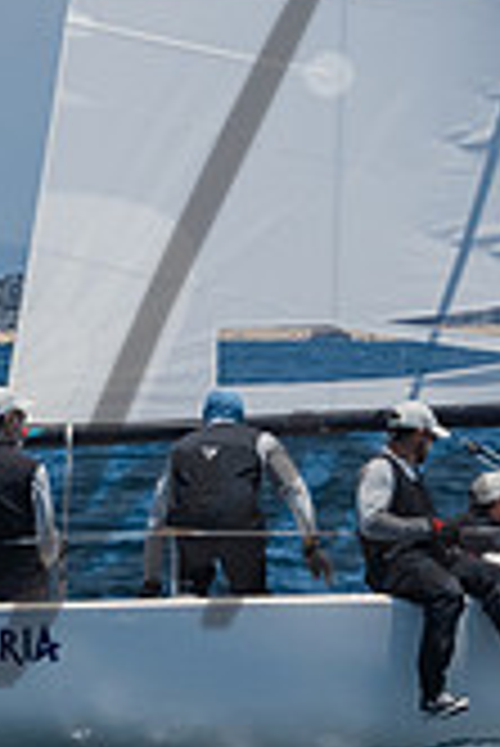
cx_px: 369
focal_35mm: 577
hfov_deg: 2.4
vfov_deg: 3.6
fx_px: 11995
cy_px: 477
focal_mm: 110
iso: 640
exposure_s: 1/1600
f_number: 14
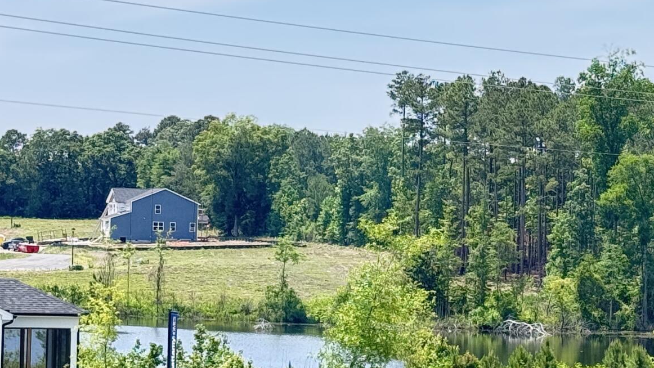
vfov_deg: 9.0
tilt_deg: -0.8
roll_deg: -2.1
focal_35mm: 135
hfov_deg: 15.6
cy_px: 257
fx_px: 2341
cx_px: 634
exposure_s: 1/700
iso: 64
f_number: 1.78
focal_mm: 6.76
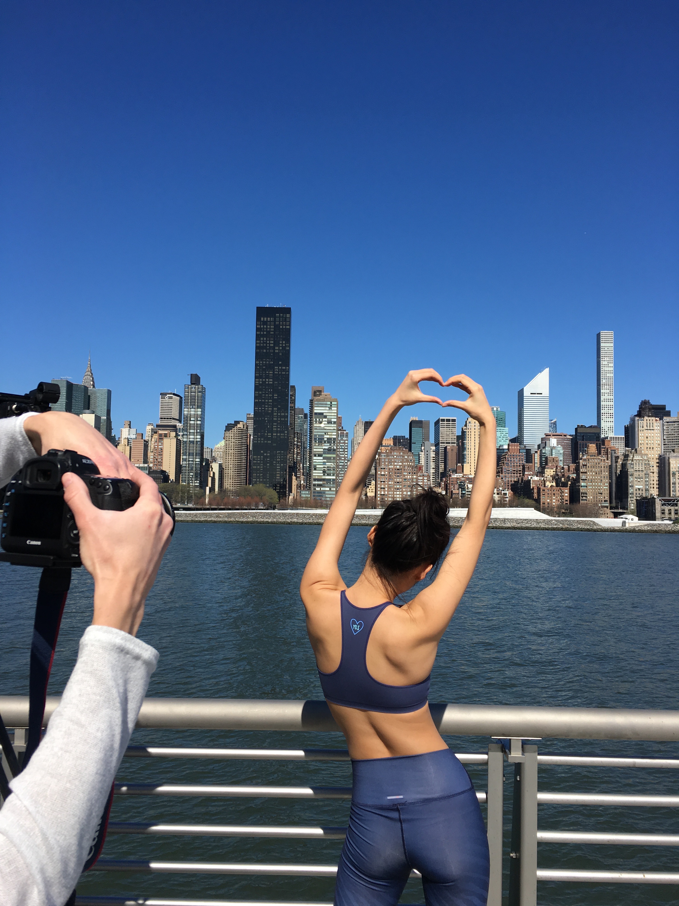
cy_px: 453
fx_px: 758
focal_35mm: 29
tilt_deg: +2.9
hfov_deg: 48.2
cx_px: 340
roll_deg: -0.8
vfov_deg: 61.7
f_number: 2.2
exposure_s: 1/2079
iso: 25
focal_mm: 4.15
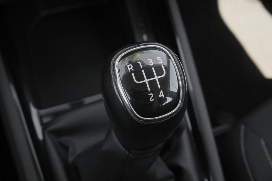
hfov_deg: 48.5
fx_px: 302
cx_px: 136
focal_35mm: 40
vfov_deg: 33.4
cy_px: 90
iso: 2000
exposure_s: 1/80
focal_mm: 26.4
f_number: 9
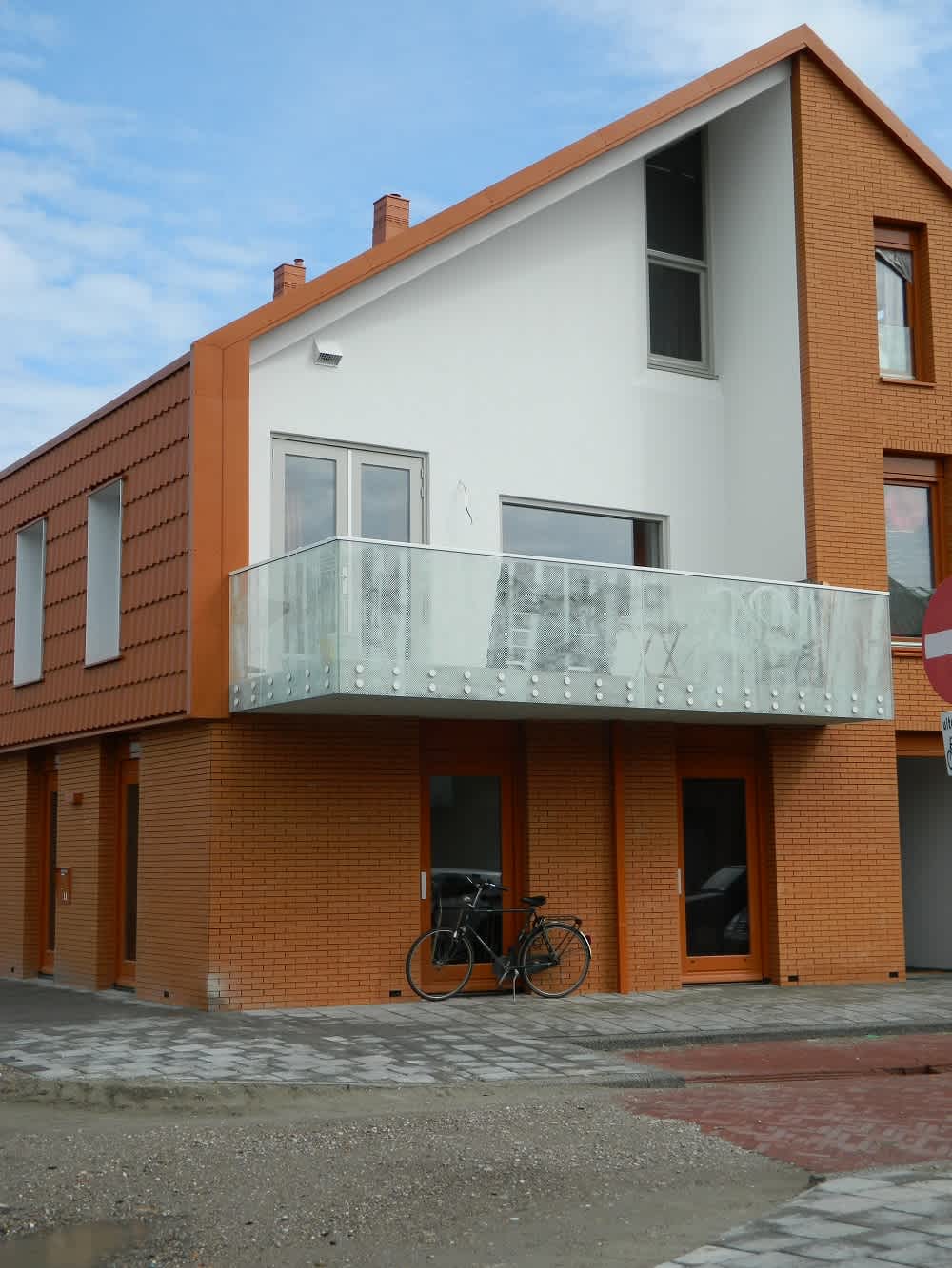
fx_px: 1723
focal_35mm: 47
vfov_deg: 40.4
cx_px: 476
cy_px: 634
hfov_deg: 30.9
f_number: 3.6
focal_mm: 8.4
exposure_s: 1/800
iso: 80
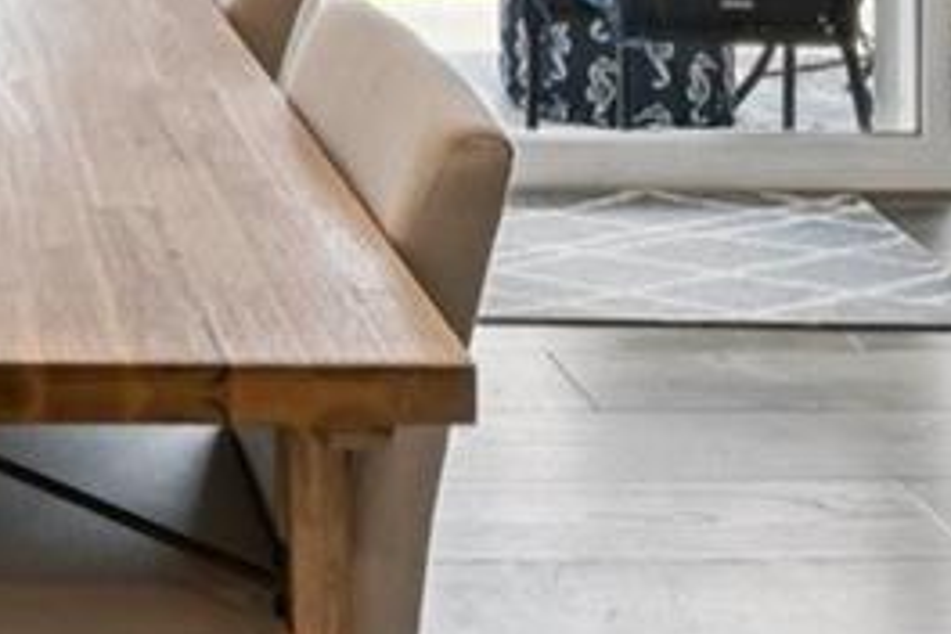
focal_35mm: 85
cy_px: -569
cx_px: -191
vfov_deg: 14.0
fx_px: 2245
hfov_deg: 22.1
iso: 80
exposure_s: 1/15
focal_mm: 14
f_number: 10
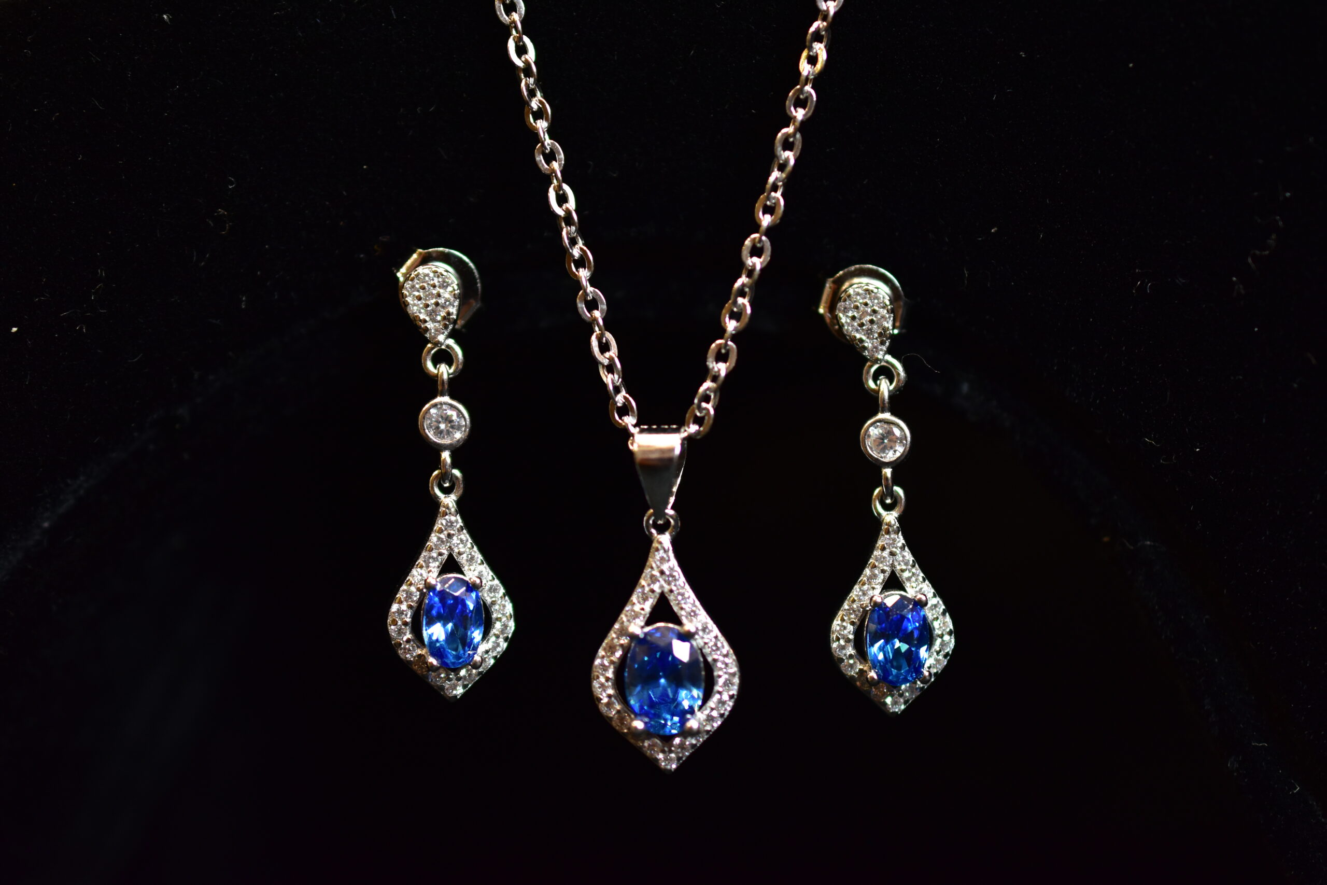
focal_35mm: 60
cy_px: 442
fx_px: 2212
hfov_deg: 33.4
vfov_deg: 22.6
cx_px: 664
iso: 800
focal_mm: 40
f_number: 3.2
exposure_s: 1/160
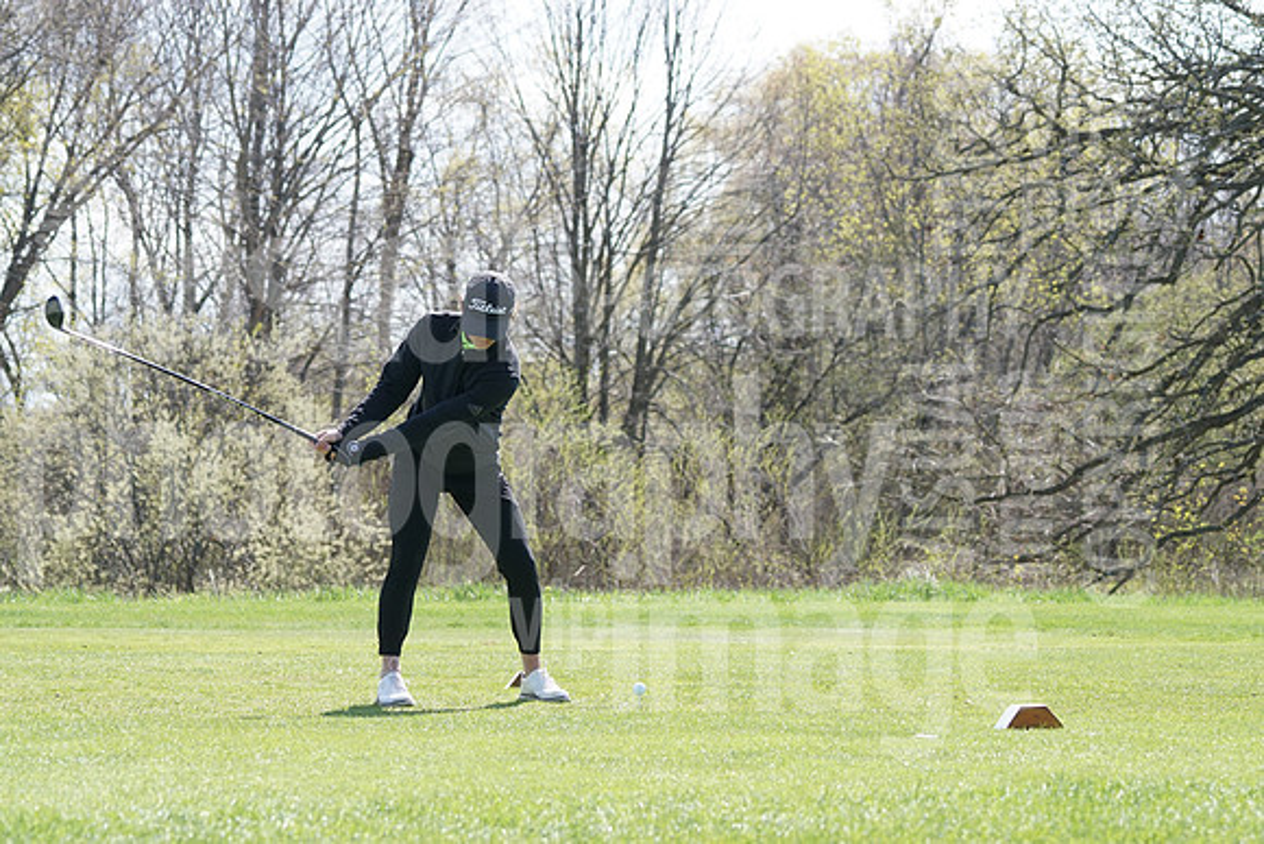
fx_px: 4214
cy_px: 422
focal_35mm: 120
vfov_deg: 11.4
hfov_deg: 17.1
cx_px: 632
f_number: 5
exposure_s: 1/1000
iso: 500
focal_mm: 80
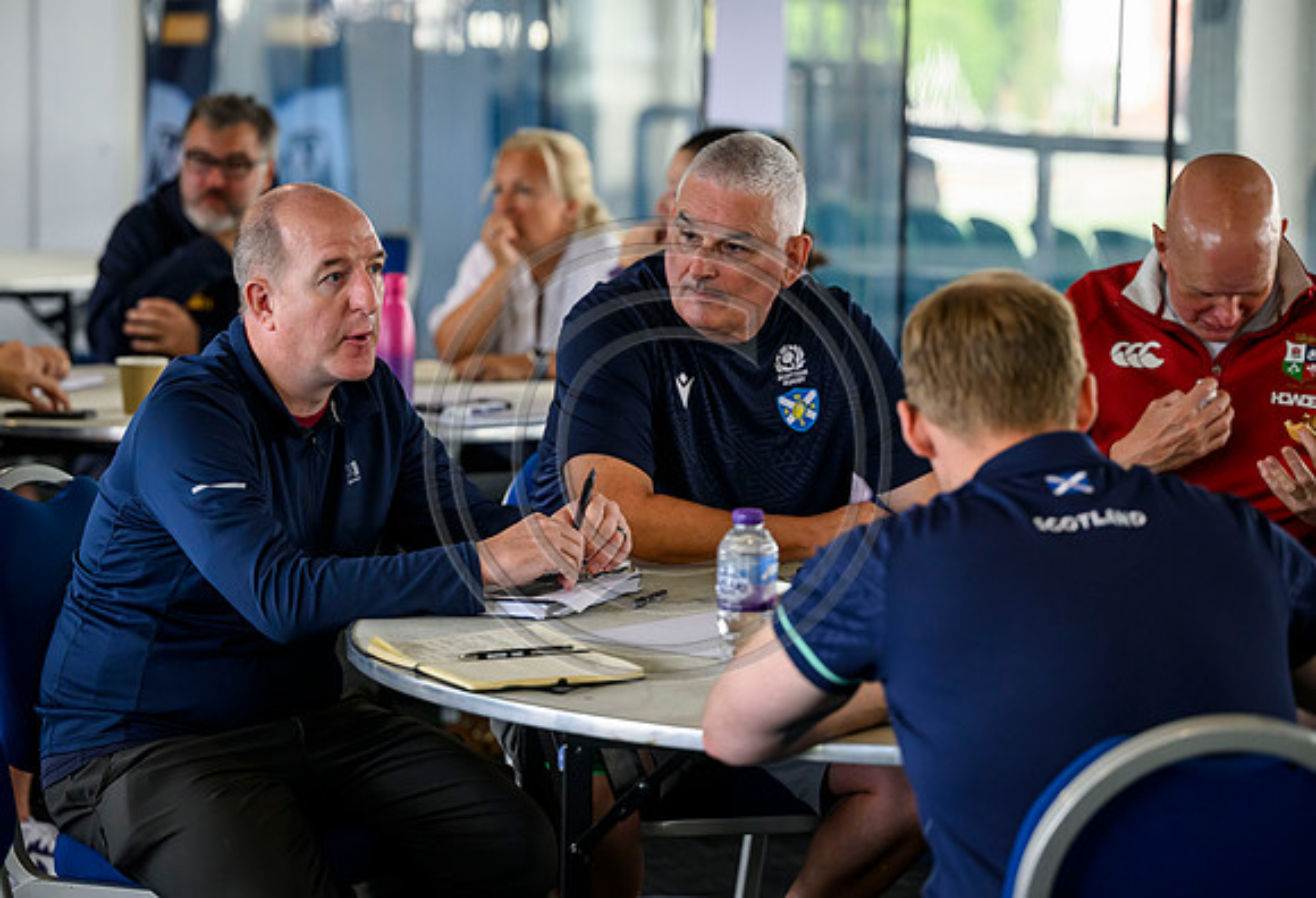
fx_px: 4185
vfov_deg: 12.3
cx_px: 584
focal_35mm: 114
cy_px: 411
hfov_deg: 17.9
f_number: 3.2
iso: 2500
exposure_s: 1/640
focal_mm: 103
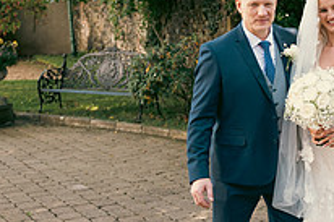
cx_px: 324
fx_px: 732
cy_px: 108
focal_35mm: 79
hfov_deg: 24.6
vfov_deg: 17.2
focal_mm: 28
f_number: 3.5
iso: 125
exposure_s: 1/160
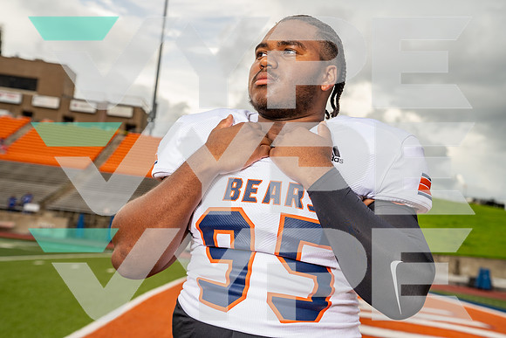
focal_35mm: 50
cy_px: 169
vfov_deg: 27.0
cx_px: 253
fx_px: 703
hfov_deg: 39.6
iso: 100
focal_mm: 50
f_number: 5.6
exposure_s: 1/250
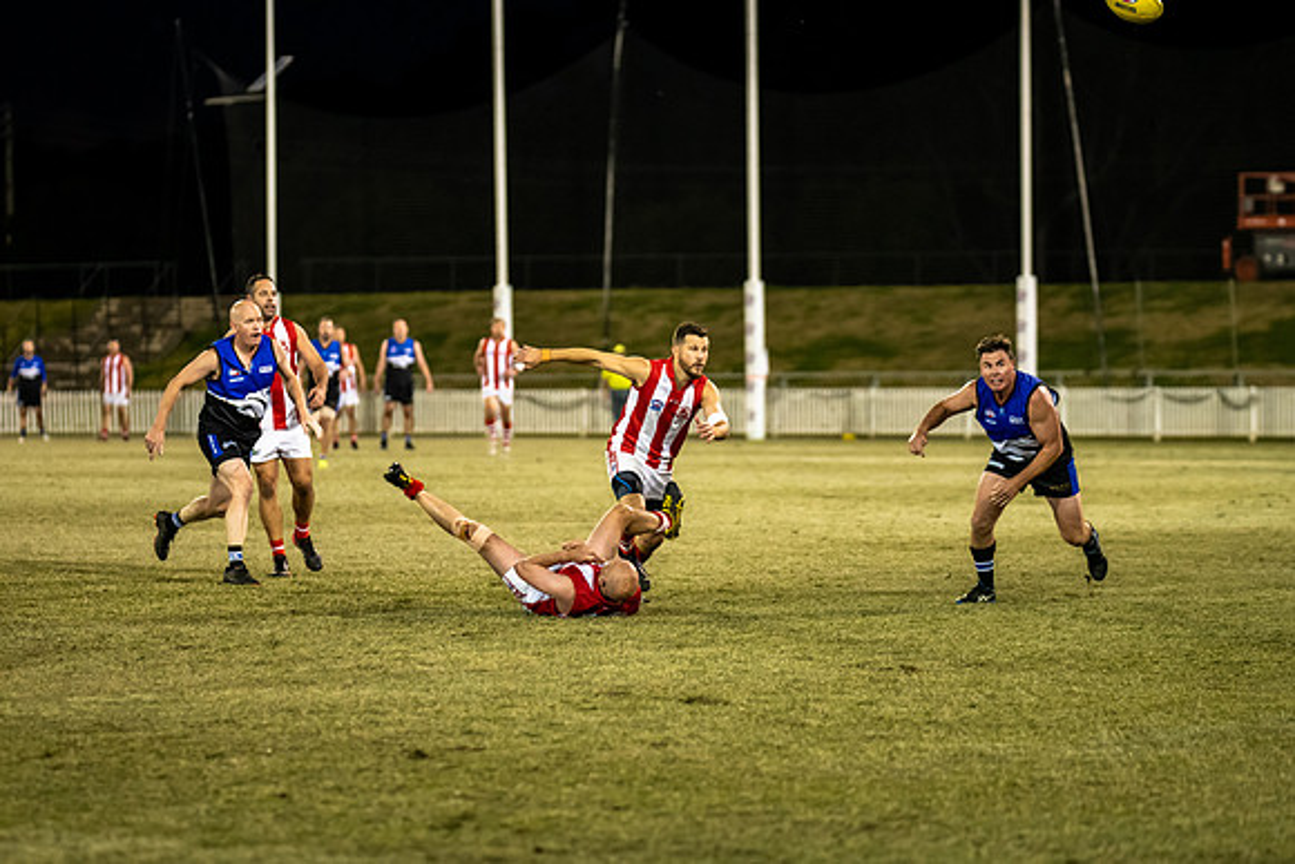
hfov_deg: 12.4
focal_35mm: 166
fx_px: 5956
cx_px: 626
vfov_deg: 8.3
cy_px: 446
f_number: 2.8
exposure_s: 1/1250
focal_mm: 155
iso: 2500
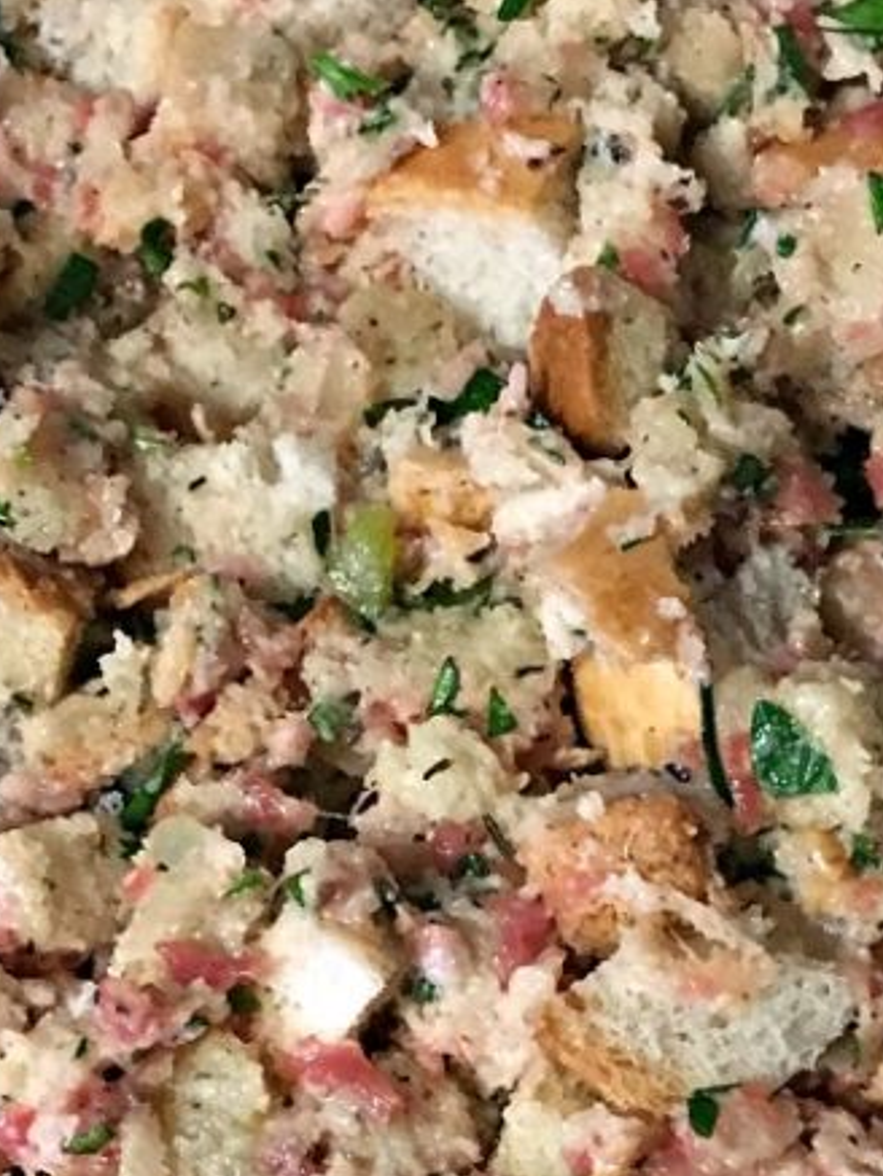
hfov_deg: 21.6
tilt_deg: -67.5
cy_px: 942
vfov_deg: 28.0
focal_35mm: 68
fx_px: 2312
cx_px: 433
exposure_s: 1/15
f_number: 2.2
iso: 320
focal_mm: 4.15
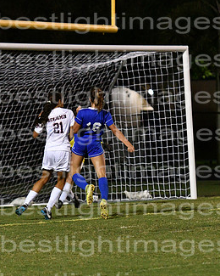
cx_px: 111
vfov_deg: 6.2
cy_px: 153
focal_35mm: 314
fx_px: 2554
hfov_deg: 4.9
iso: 8000
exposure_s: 1/800
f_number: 4
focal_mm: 125
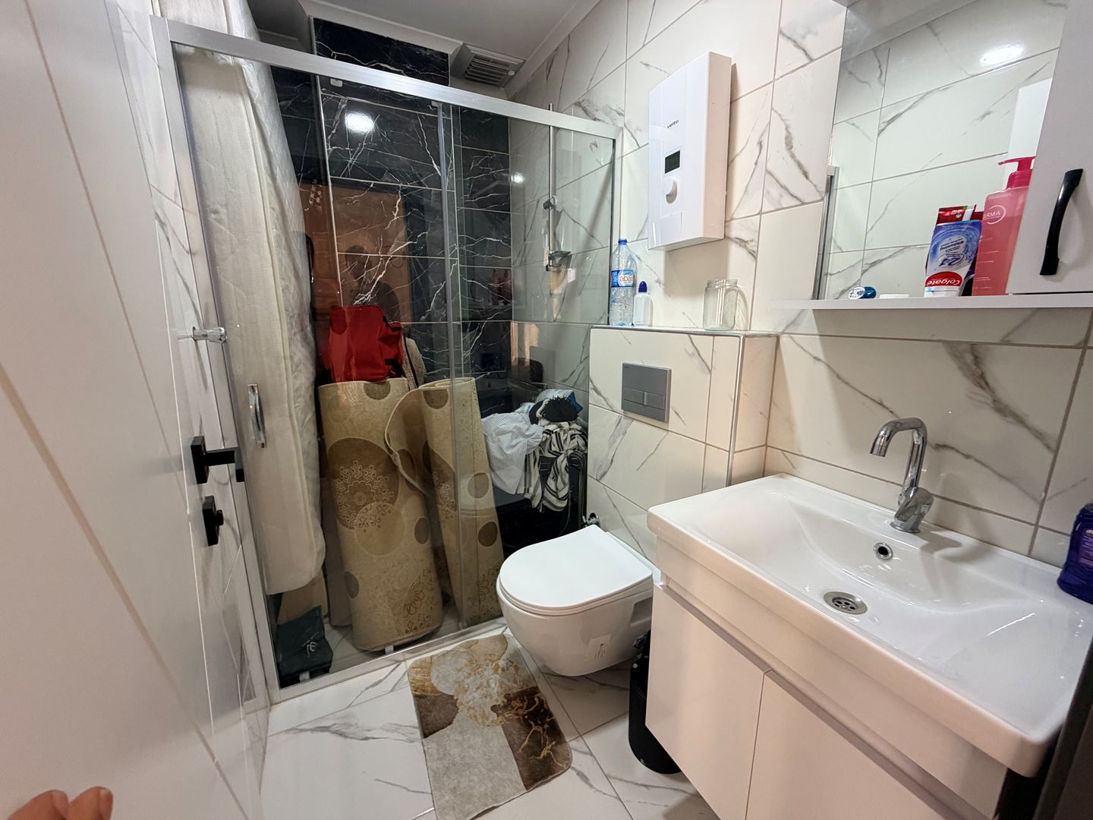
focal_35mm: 14
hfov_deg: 102.1
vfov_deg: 85.7
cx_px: 546
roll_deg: +0.1
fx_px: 442
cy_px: 410
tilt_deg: -13.8
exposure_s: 1/50
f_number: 2.2
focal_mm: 2.22
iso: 200
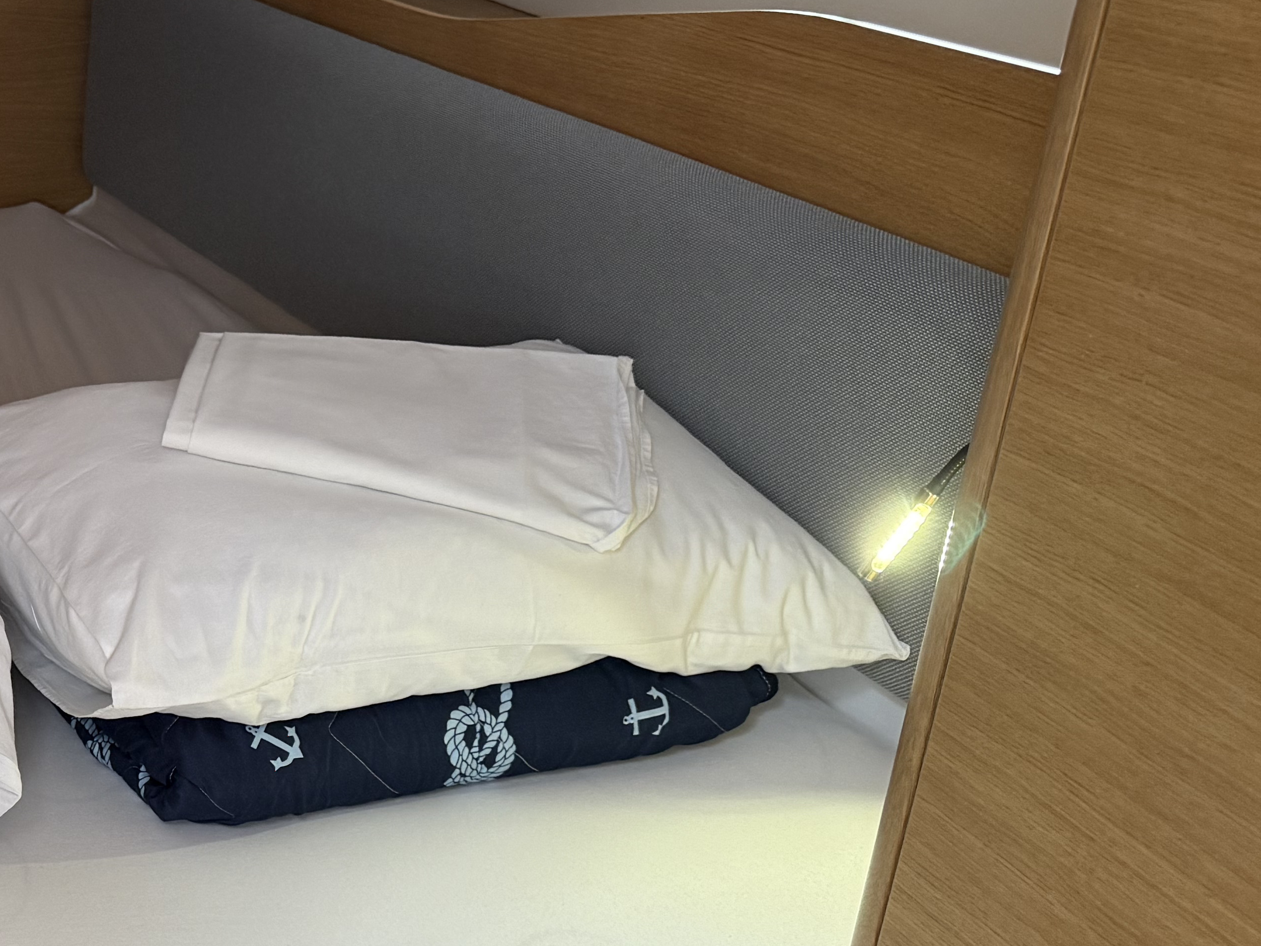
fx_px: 1967
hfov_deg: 31.8
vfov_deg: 27.0
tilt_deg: -23.8
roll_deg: -0.4
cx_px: -102
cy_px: 485
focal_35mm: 54
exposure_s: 1/60
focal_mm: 6.76
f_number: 1.78
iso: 250
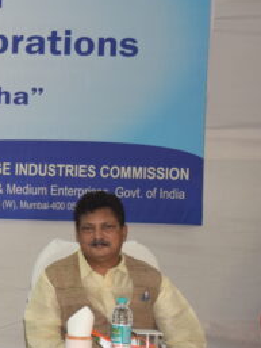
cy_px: 168
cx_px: -196
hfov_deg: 11.1
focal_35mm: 125
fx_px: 1256
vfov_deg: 15.8
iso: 800
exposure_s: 1/100
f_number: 5.6
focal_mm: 32
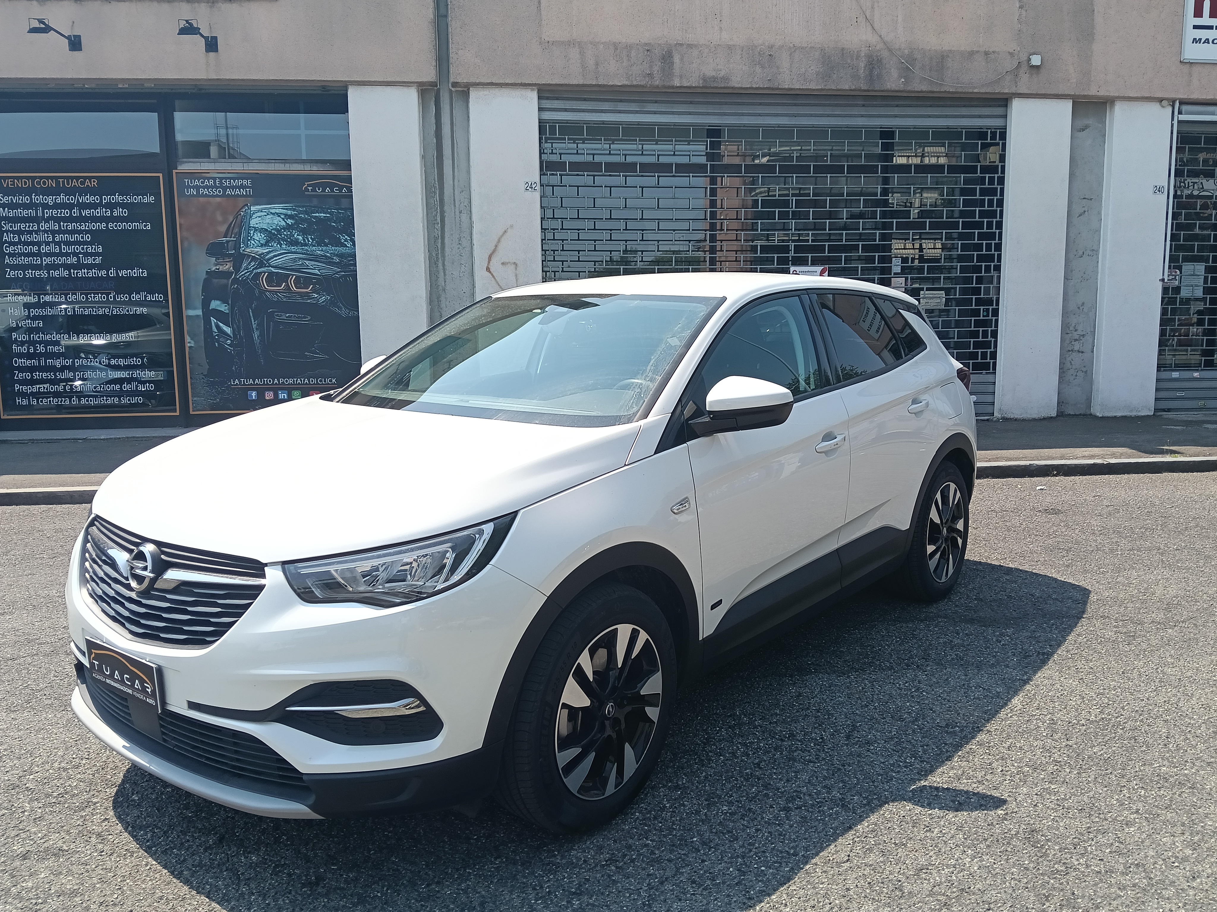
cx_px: 608
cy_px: 456
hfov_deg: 65.3
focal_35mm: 27
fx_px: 949
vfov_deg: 51.4
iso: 100
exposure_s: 1/390
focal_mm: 3.98
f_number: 1.8
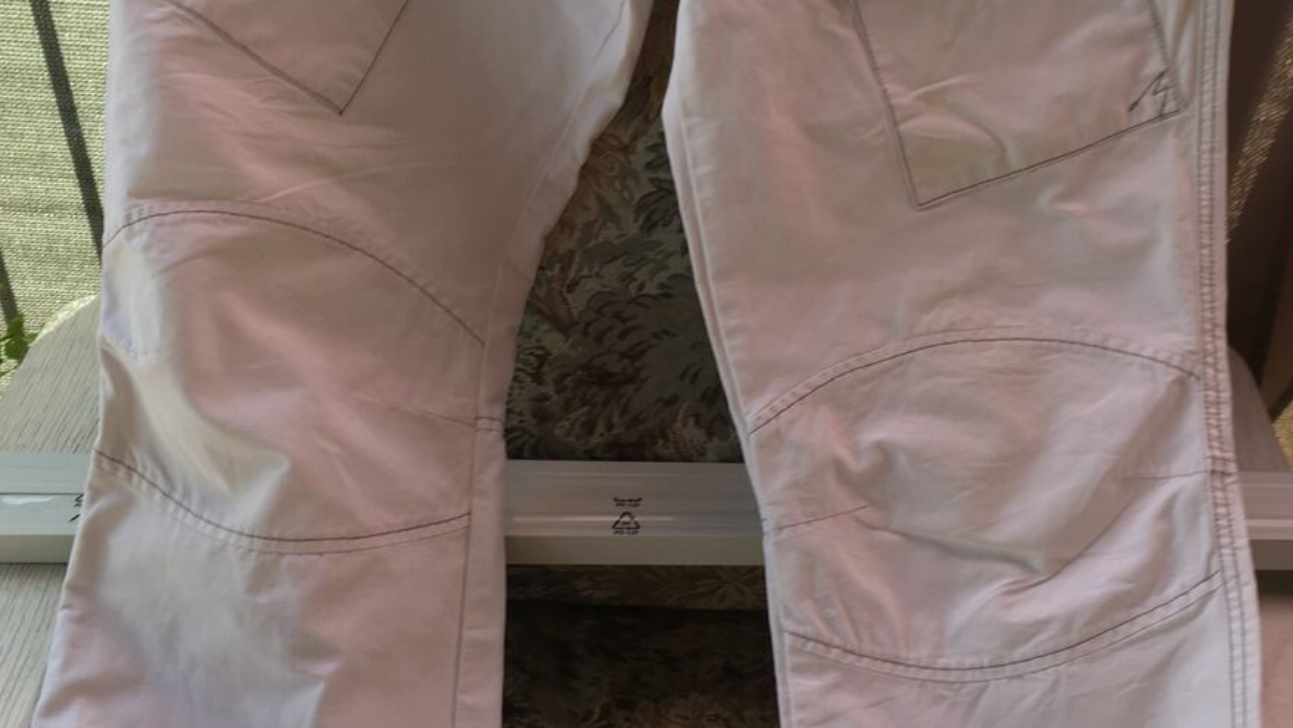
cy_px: 340
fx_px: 1646
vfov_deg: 24.9
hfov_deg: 42.9
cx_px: 638
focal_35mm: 48
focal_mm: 4.15
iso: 25
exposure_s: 1/139
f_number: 2.2
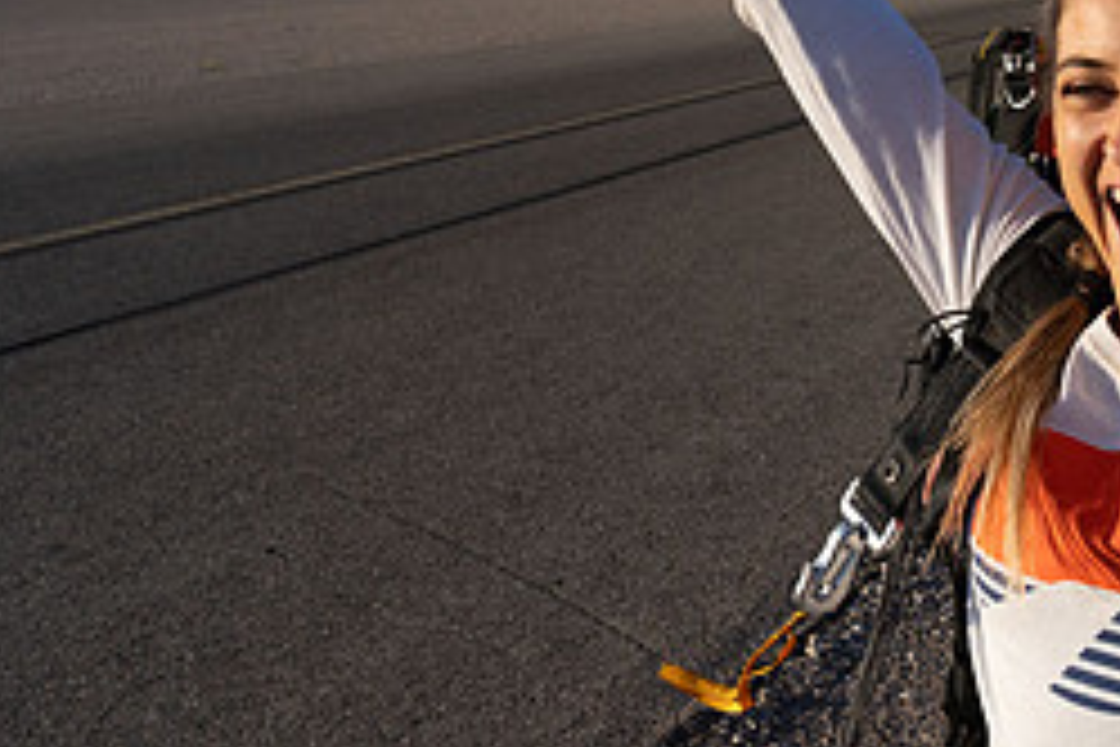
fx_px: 1742
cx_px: 1133
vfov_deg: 23.8
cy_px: 146
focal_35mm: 56
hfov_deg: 32.6
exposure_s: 1/2000
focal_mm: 24
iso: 800
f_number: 9
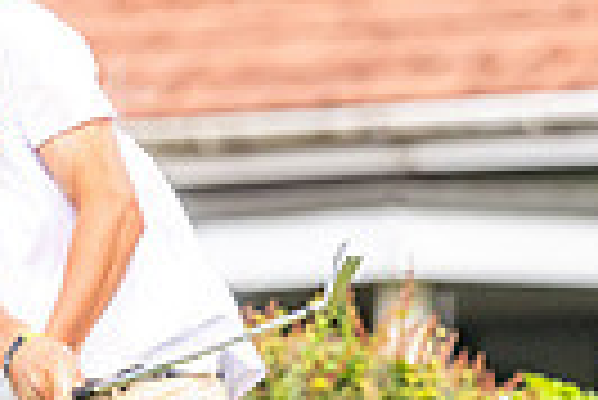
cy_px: 416
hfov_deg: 1.6
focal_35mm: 1307
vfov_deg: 1.1
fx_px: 21734
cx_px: -117
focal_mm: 300
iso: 500
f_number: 4
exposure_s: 1/3200
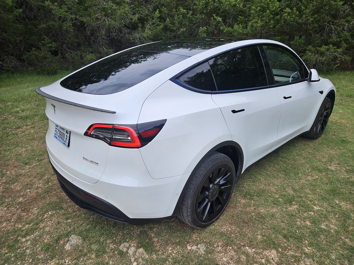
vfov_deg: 58.9
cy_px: 132
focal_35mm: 23
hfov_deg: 73.9
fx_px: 235
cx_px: 177
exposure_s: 1/1365
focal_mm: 5.4
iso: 25
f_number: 1.8
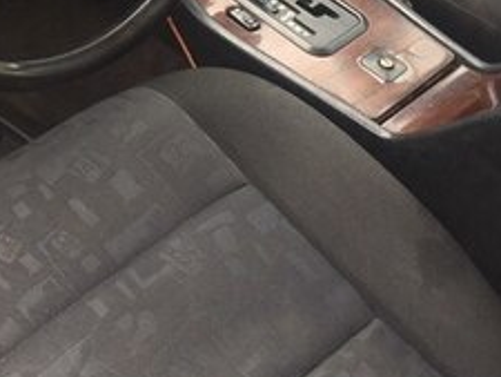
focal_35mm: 85
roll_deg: -4.3
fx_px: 1231
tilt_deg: -36.2
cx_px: 33
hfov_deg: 22.4
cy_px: -108
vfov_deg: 16.5
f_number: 2.2
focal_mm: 4.15
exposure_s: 1/50
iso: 50
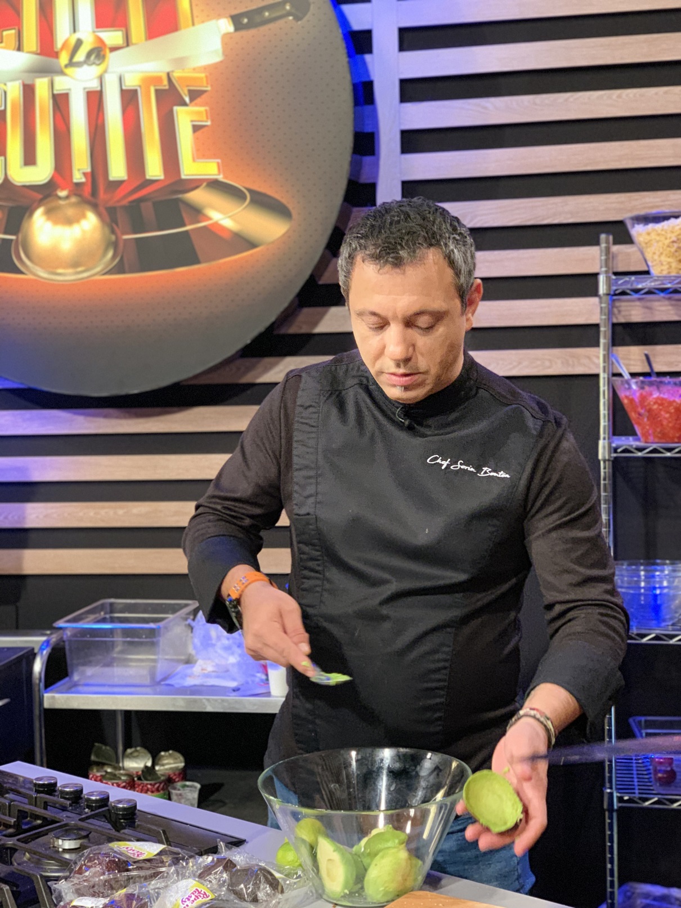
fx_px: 1364
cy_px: 454
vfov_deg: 36.8
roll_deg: +0.8
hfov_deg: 28.0
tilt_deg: -2.4
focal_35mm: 52
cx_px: 340
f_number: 2.4
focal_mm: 6
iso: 250
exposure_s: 1/60
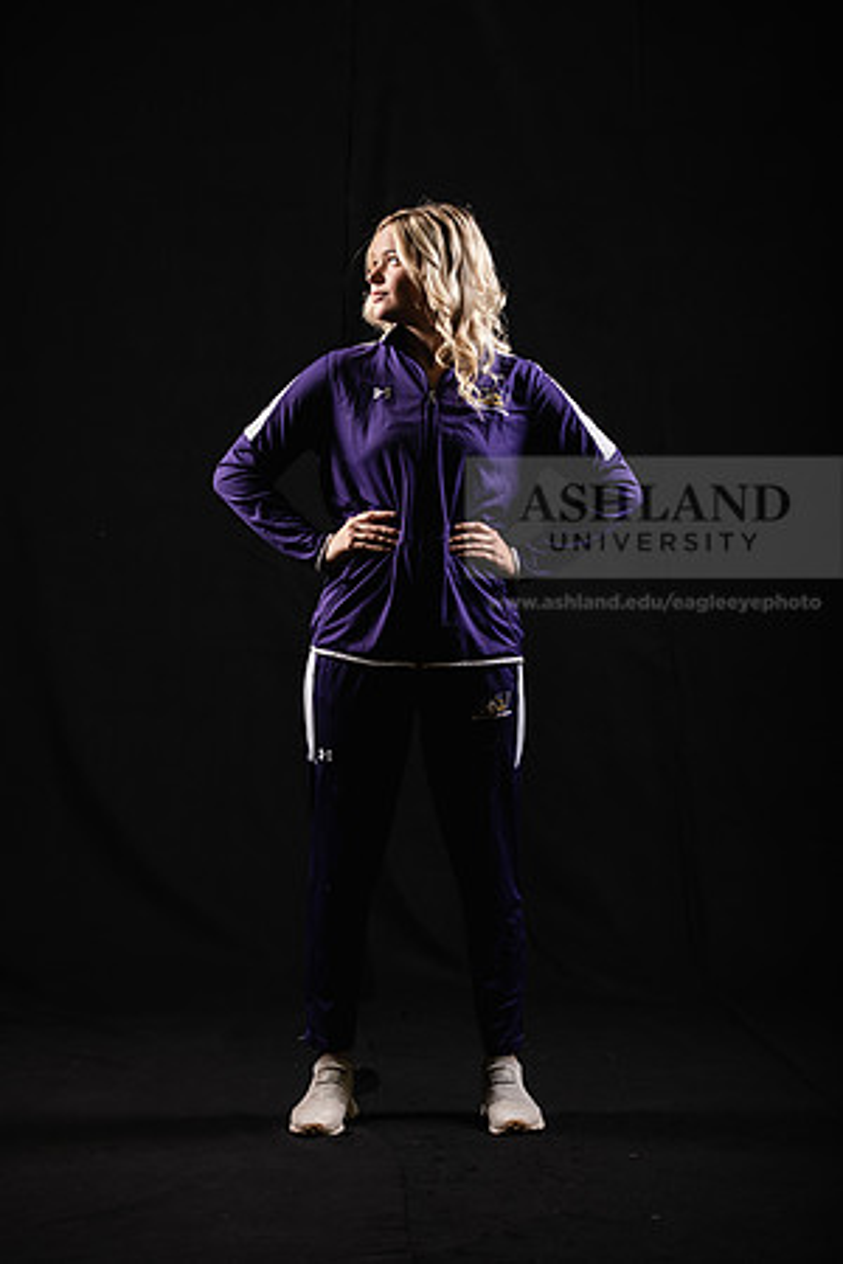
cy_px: 632
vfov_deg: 23.9
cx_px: 422
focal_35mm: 85
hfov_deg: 16.1
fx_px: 2985
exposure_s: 1/250
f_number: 5
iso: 250
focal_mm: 85
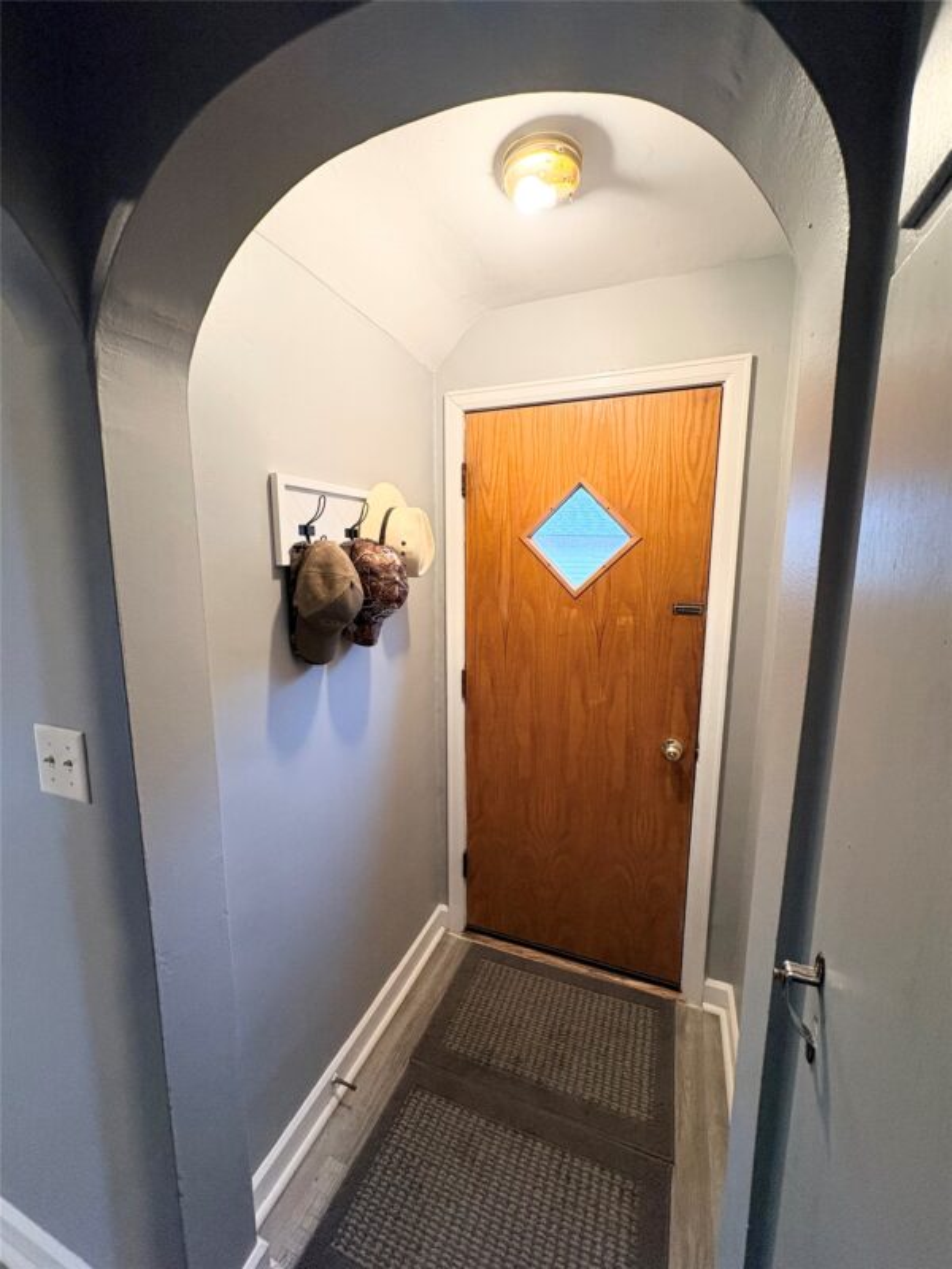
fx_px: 513
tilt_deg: -7.7
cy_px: 634
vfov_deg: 102.1
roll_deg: -0.8
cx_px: 476
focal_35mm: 14
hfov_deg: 85.7
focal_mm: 2.22
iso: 320
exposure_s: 1/60
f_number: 2.2
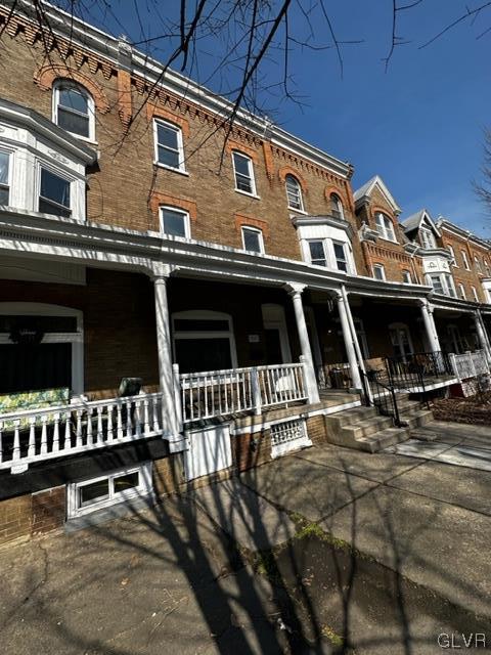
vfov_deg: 102.1
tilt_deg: +11.1
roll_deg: +6.4
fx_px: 265
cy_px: 328
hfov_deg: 85.7
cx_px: 246
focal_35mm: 14
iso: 50
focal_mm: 2.22
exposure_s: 1/2174
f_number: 2.2
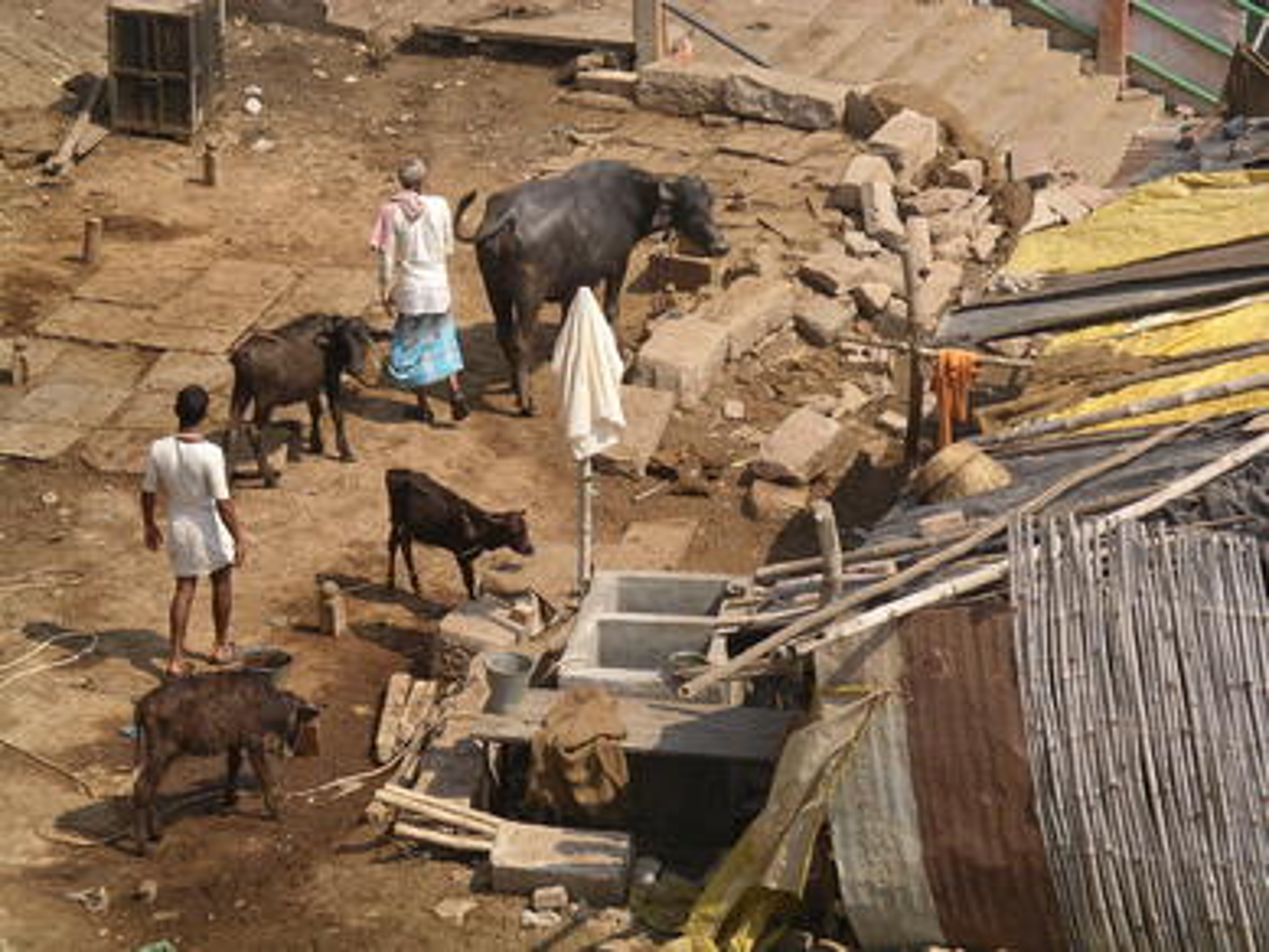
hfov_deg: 12.7
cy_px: 476
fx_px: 5721
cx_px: 634
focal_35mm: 156
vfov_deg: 9.5
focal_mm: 32.5
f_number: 4.8
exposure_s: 1/572
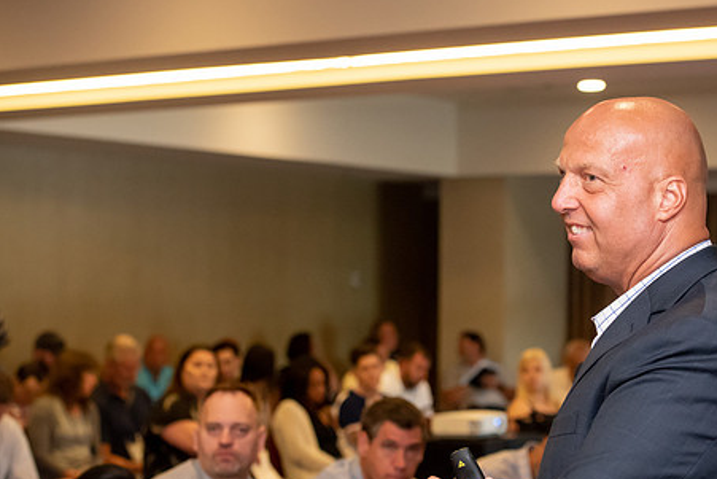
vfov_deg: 15.2
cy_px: 287
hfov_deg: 22.6
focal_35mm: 90
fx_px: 1793
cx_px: 434
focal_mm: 70
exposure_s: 1/200
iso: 6400
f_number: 4
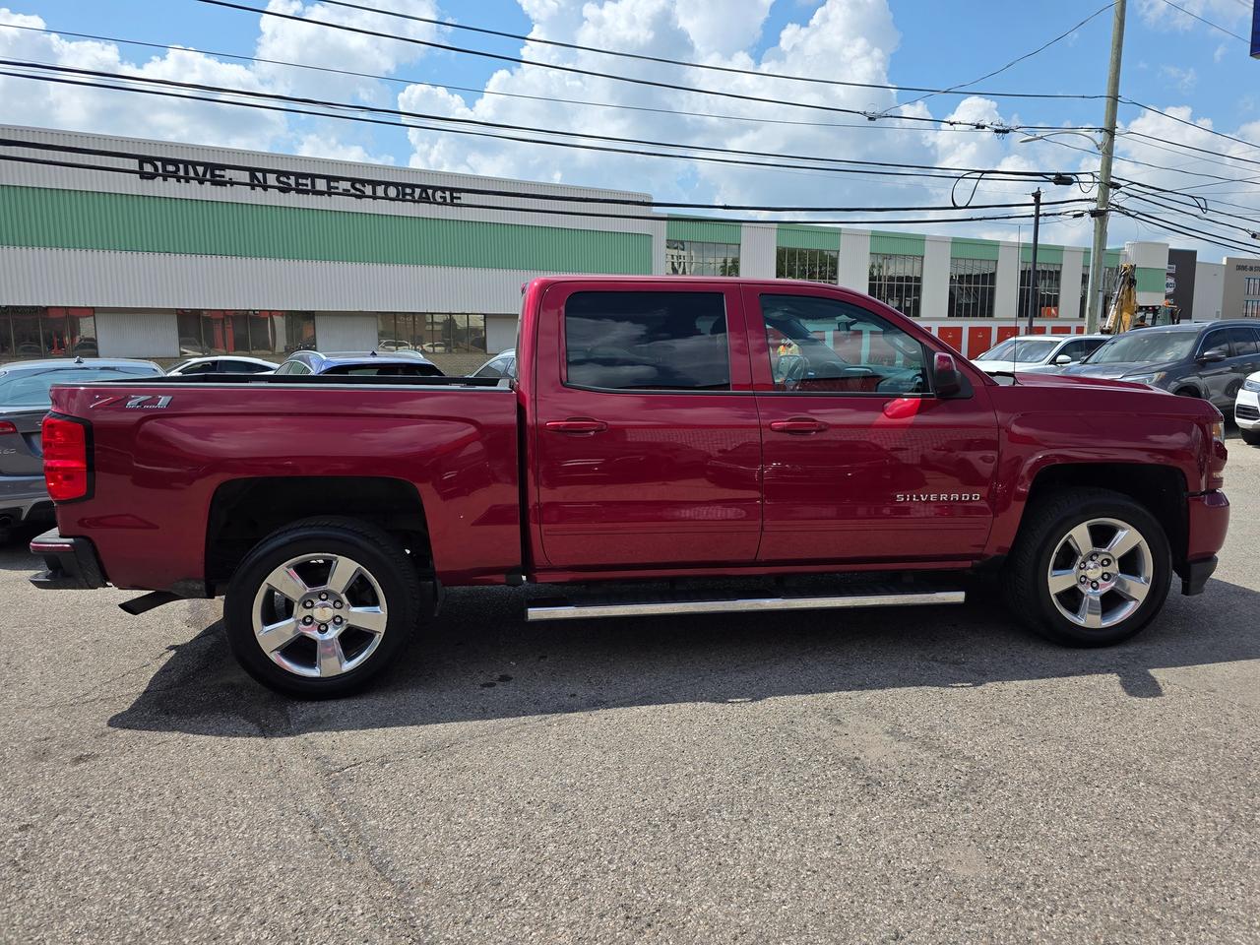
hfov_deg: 73.9
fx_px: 837
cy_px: 472
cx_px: 630
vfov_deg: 58.9
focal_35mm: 23
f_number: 1.7
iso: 80
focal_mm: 6.3
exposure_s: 1/6150
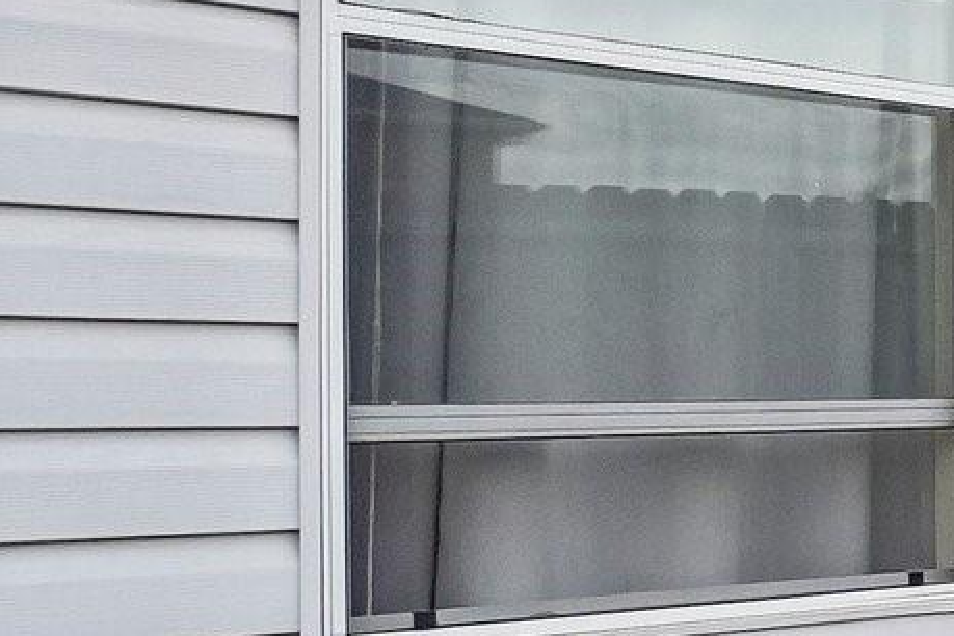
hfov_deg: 19.0
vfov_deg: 20.3
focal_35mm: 67
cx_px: 1893
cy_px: 396
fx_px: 1775
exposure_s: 1/800
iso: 400
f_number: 8
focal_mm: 10
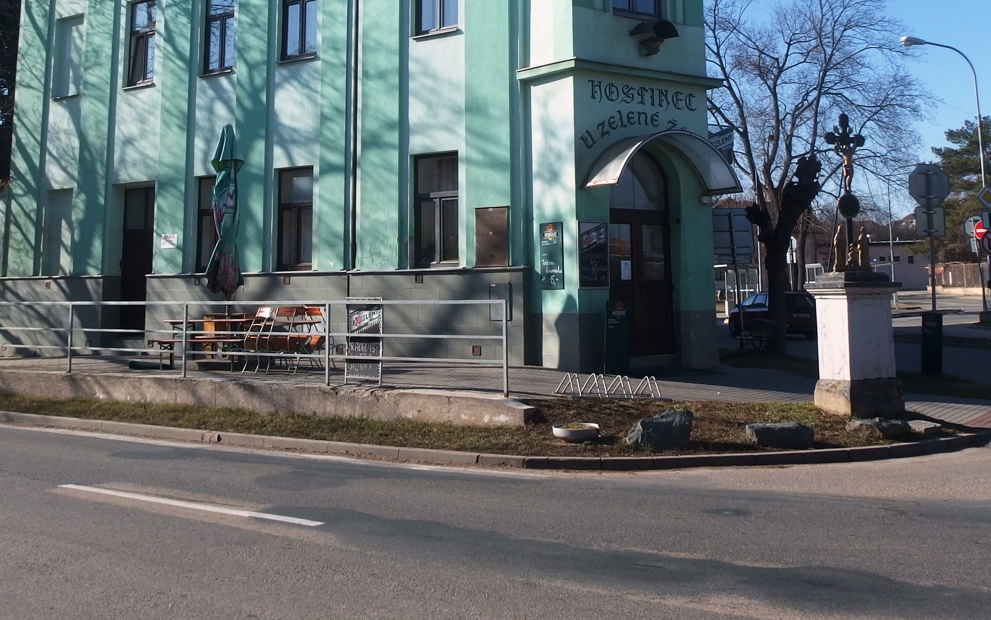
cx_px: 501
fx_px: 1107
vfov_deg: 30.1
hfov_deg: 48.2
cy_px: 80
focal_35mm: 41
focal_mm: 4.7
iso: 100
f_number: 5
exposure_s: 1/640
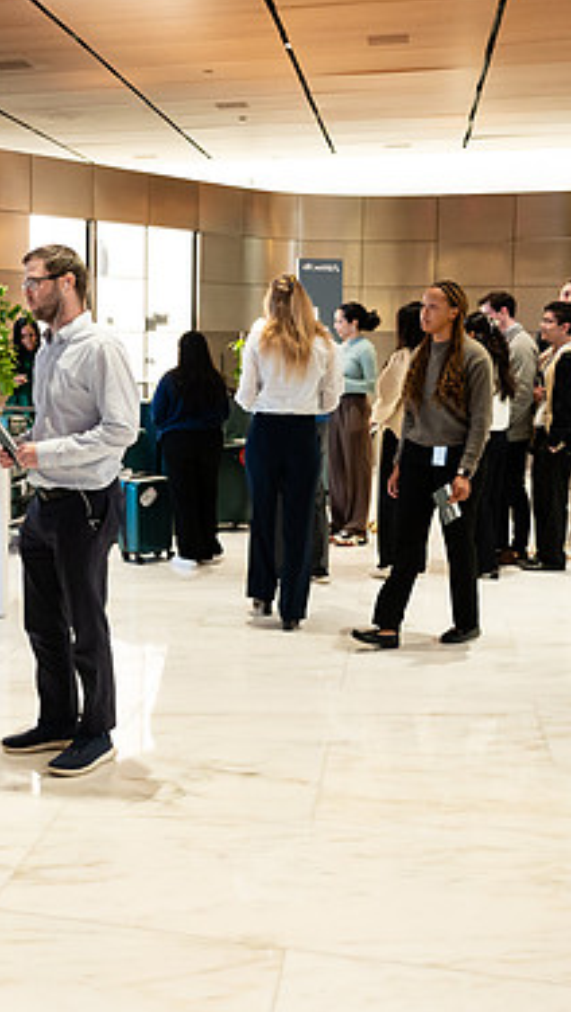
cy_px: 477
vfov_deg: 44.5
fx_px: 1236
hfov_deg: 25.3
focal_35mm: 46
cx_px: 70
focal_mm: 27
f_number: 3.2
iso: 1250
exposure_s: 1/160
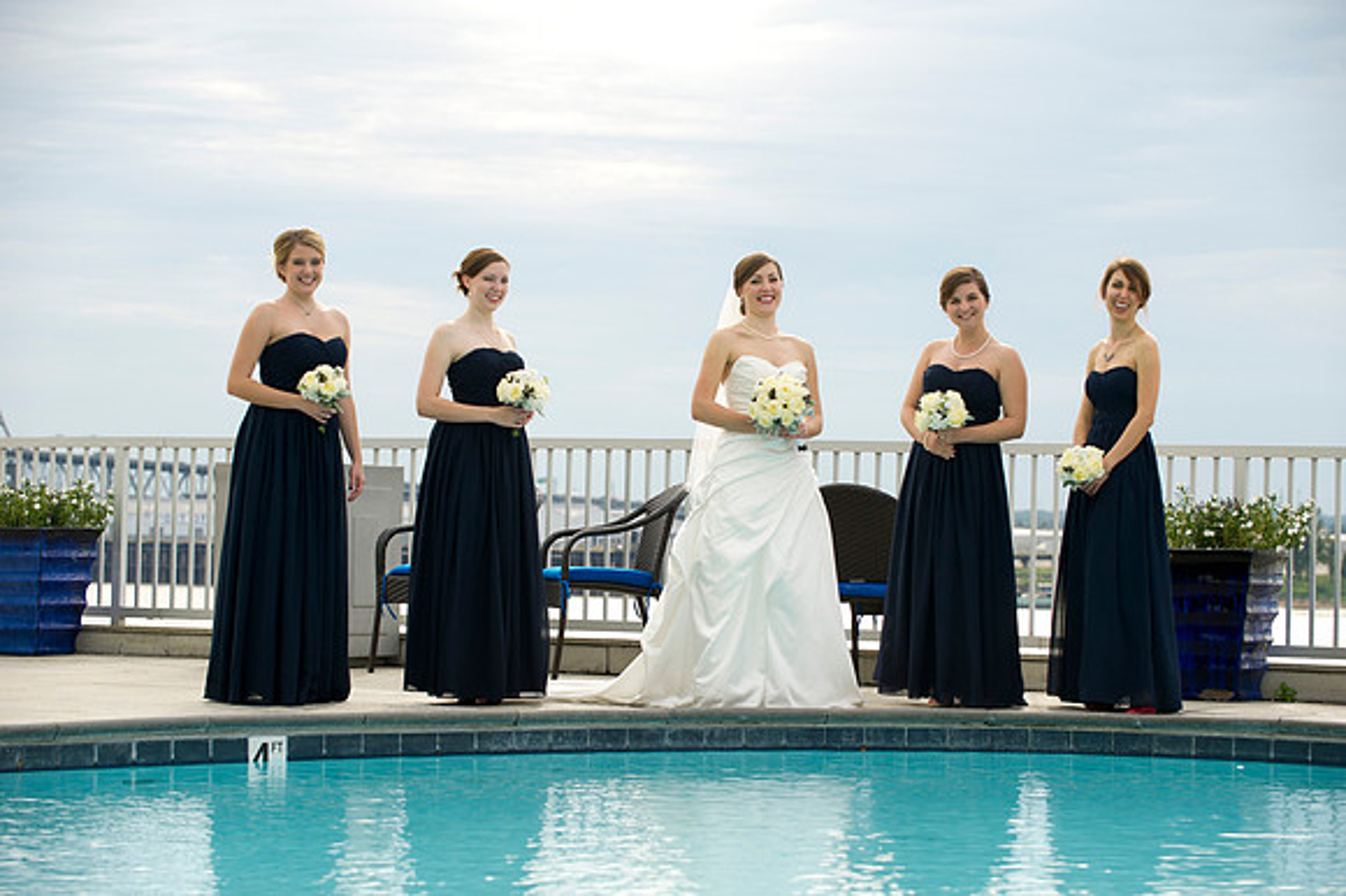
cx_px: 673
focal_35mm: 102
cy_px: 448
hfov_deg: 20.0
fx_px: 3811
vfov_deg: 13.4
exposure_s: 1/250
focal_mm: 102
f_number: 4
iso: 200
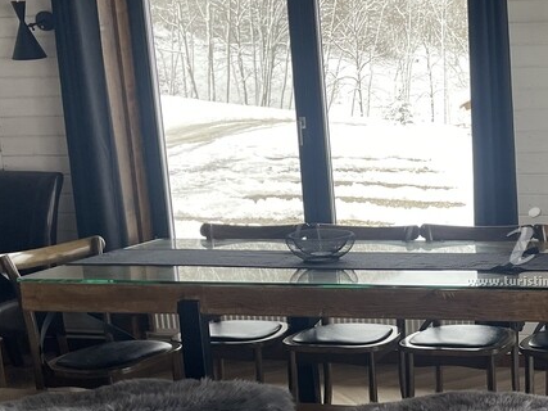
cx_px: 549
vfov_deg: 24.3
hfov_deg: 30.0
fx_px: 950
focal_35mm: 60
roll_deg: +1.4
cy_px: 271
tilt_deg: -11.5
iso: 100
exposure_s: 1/121
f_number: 1.6
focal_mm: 5.1
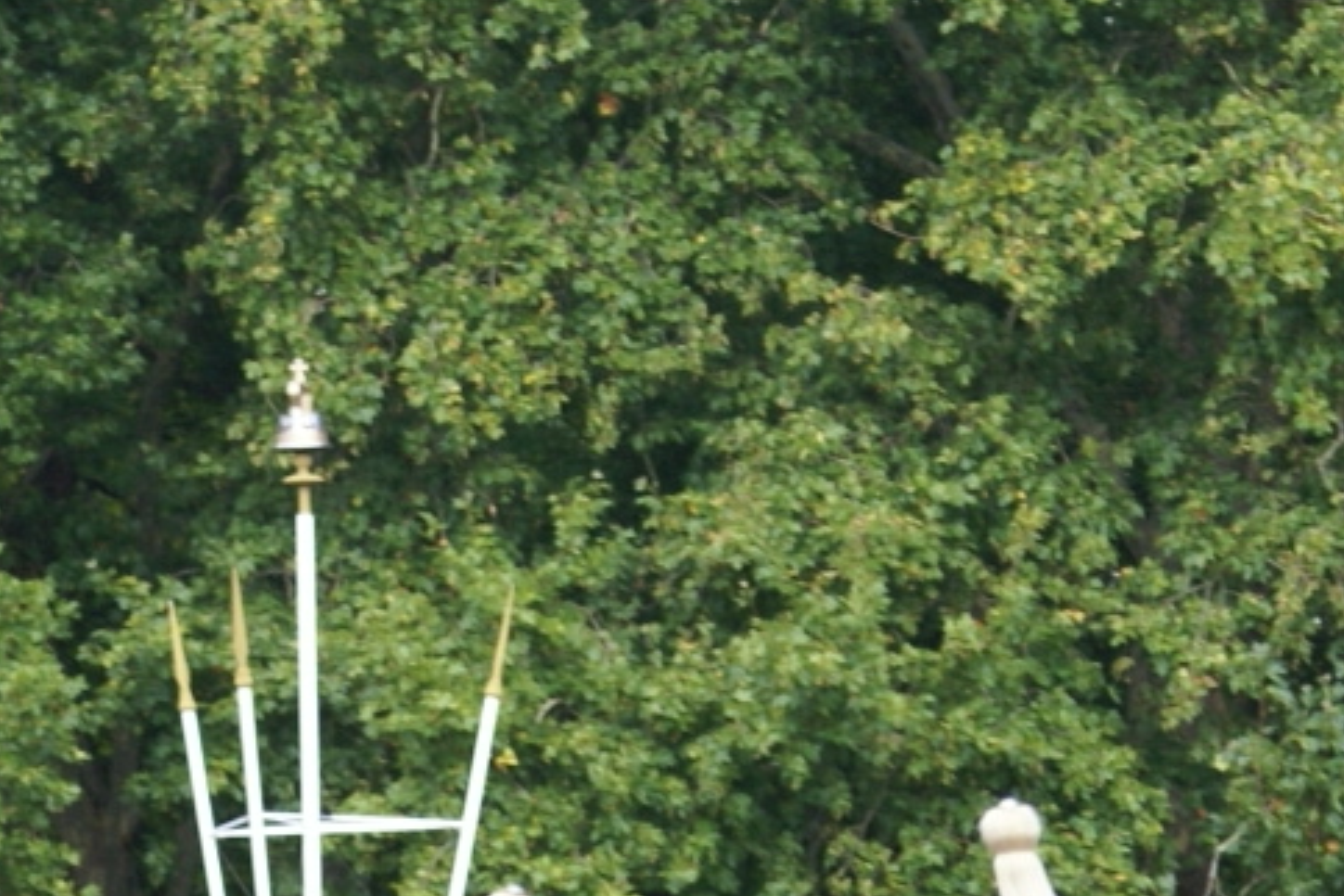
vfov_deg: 3.3
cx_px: 1160
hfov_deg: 4.9
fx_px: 15567
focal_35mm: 417
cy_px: 1455
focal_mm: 70
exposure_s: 1/125
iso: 125
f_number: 5.6
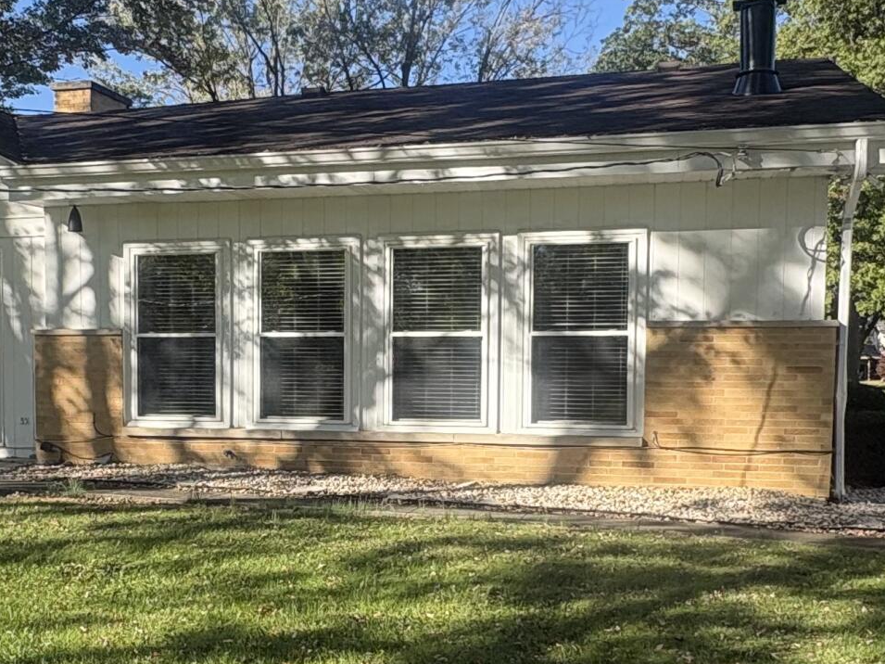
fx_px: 1125
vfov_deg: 32.6
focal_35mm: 44
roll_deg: +0.5
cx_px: 350
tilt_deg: -3.1
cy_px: 439
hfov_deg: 42.7
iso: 64
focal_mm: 2.22
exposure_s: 1/921
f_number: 2.2
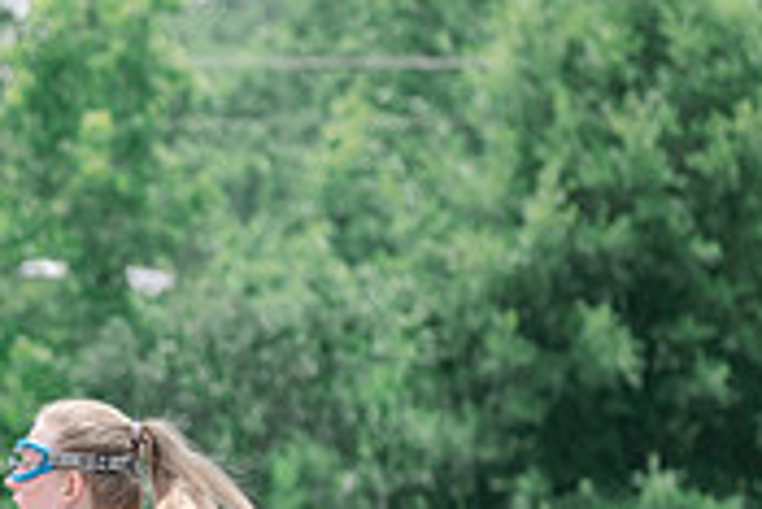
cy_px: 1081
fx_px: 15972
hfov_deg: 2.7
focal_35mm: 754
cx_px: -925
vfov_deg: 1.8
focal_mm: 135
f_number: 4.5
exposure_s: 1/1250
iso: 250
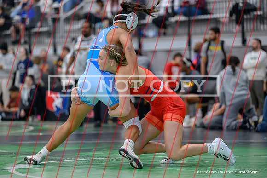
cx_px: 139
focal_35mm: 144
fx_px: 1068
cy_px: 89
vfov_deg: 9.5
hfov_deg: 14.2
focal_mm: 135
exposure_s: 1/800
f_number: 2.8
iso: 2000
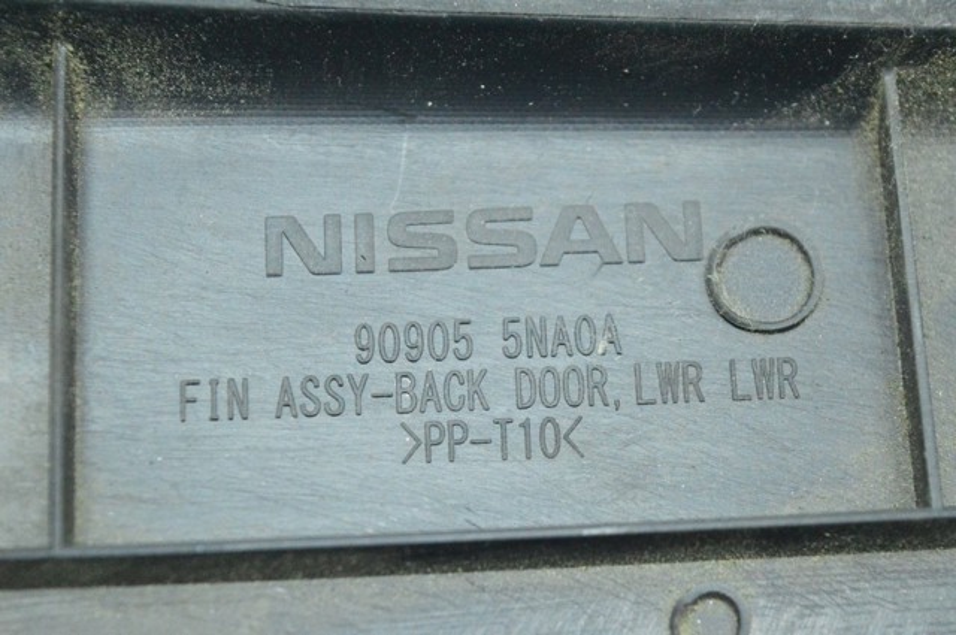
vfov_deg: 16.5
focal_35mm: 82
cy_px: 318
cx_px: 478
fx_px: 2188
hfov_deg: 24.6
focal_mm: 55
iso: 6400
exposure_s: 1/160
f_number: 5.6
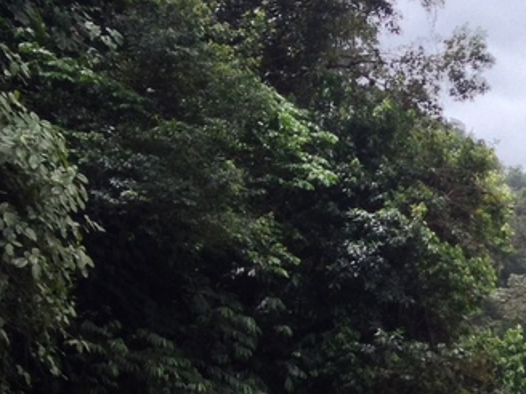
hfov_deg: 14.5
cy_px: 476
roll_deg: -1.1
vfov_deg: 11.4
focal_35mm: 128
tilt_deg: -0.1
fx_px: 1945
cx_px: 760
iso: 50
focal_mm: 4.28
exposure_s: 1/778
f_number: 2.4
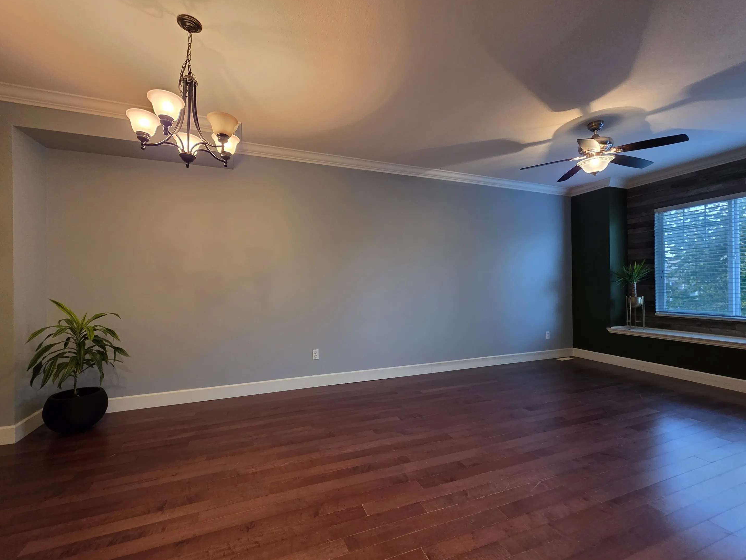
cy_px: 286
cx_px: 376
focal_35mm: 14
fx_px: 302
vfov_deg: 85.7
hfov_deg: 102.1
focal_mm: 2.2
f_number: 1.9
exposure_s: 1/60
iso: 400
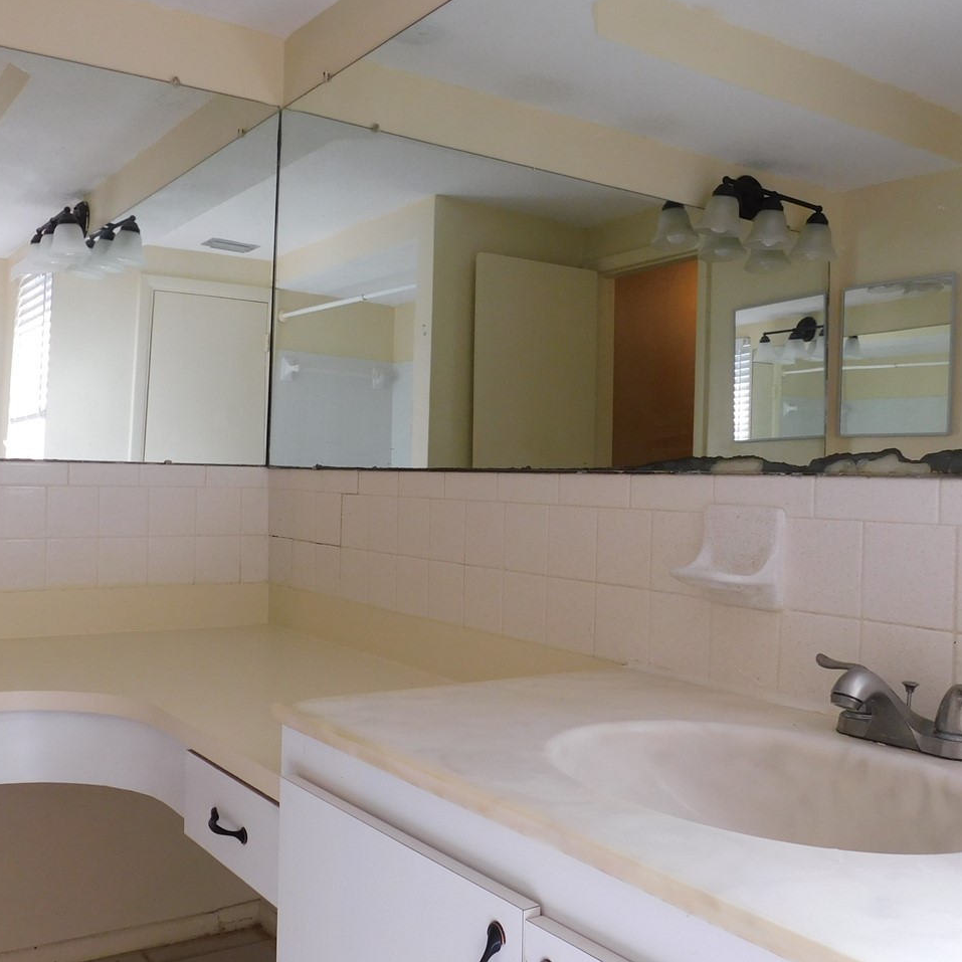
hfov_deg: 48.3
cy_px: 472
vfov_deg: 48.4
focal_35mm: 34
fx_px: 1069
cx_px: 421
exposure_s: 1/30
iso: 125
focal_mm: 4
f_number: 3
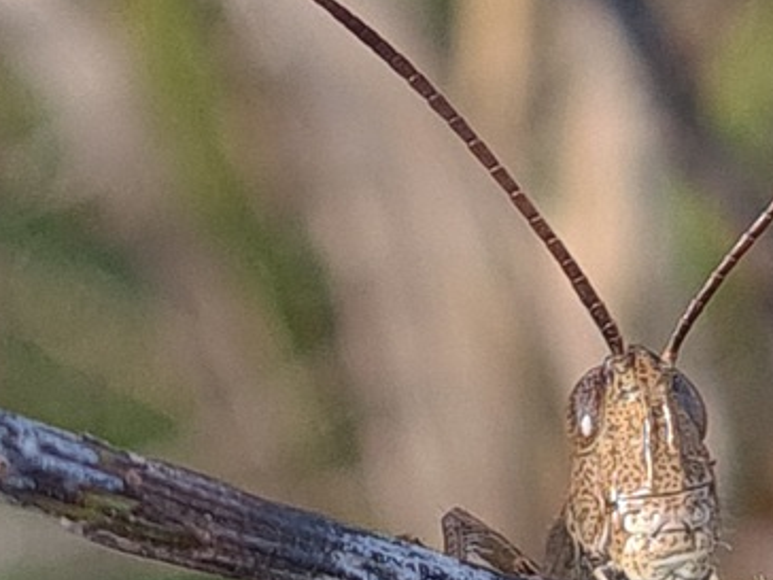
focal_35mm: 61
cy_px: 538
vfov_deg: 23.3
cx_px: 436
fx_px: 1362
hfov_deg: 31.6
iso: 50
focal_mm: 5.4
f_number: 1.8
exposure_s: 1/744
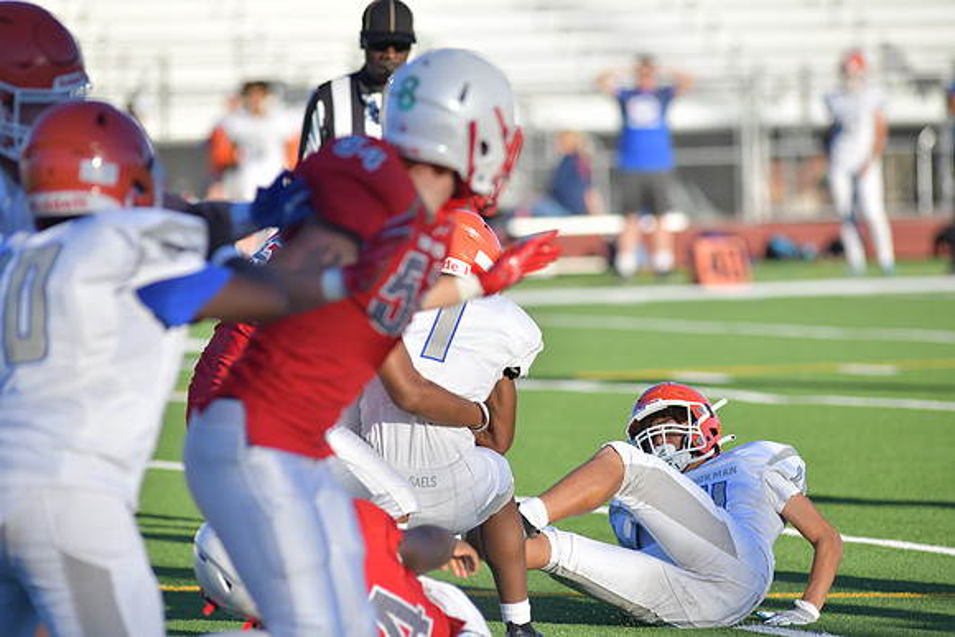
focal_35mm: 300
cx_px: 478
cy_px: 318
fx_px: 7960
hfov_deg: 6.9
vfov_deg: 4.6
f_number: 5
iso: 450
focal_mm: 300
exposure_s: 1/3200
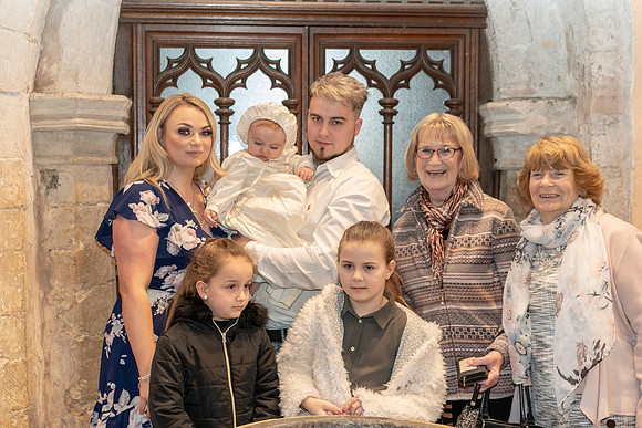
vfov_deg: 24.6
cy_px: 214
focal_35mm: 55
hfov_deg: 36.2
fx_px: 981
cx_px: 321
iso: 3200
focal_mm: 55
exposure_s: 1/160
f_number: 4
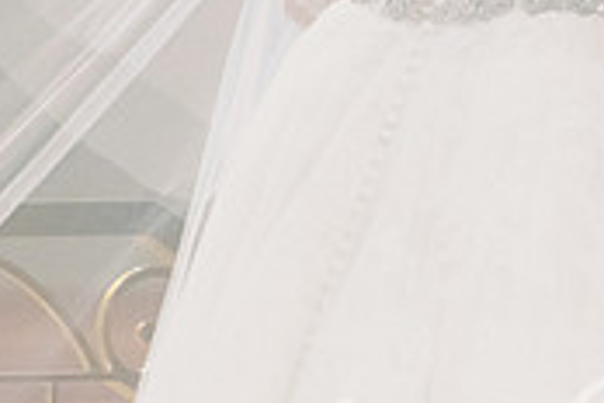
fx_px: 11207
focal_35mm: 668
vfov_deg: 2.1
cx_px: 913
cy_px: 82
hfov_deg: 3.1
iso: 2500
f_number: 2.8
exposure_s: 1/320
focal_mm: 200
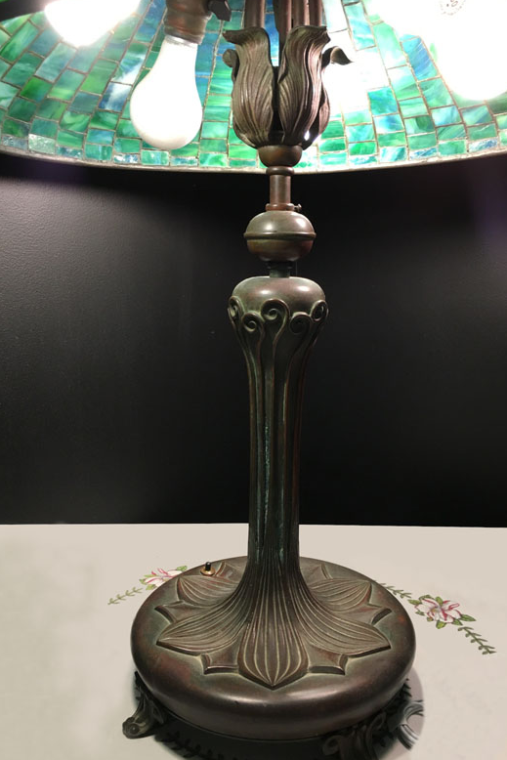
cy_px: 379
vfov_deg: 60.3
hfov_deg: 42.3
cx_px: 267
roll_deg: -0.3
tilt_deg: -10.0
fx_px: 655
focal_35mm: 31
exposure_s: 1/30
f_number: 2.2
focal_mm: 4.15
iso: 40
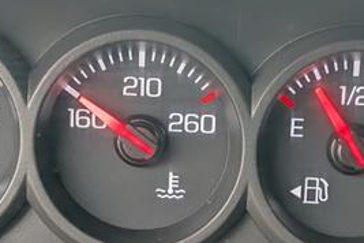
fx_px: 1233
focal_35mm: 122
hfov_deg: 16.8
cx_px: 209
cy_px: 270
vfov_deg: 11.1
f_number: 1.68
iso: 609
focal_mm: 6.9
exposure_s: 1/476
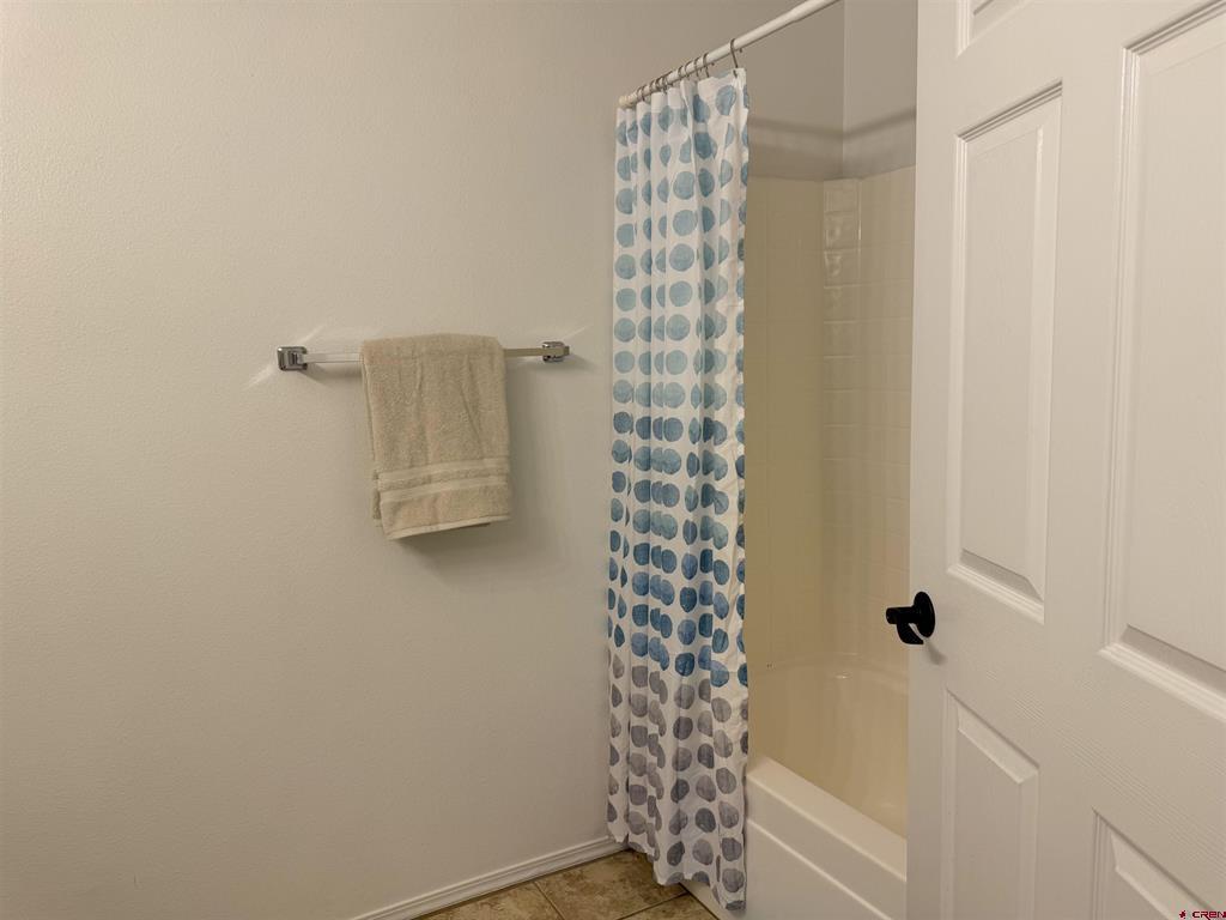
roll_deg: +0.7
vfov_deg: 56.8
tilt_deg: -7.4
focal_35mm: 24
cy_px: 460
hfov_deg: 71.6
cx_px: 613
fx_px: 850
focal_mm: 6.76
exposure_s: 1/120
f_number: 1.78
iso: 80
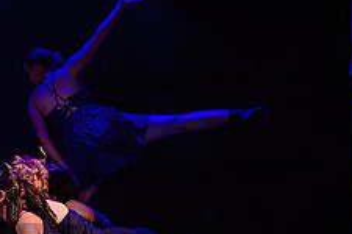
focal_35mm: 288
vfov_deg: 4.8
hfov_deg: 7.1
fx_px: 2816
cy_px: 62
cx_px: -48
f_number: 2.8
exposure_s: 1/200
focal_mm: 110
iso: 1600
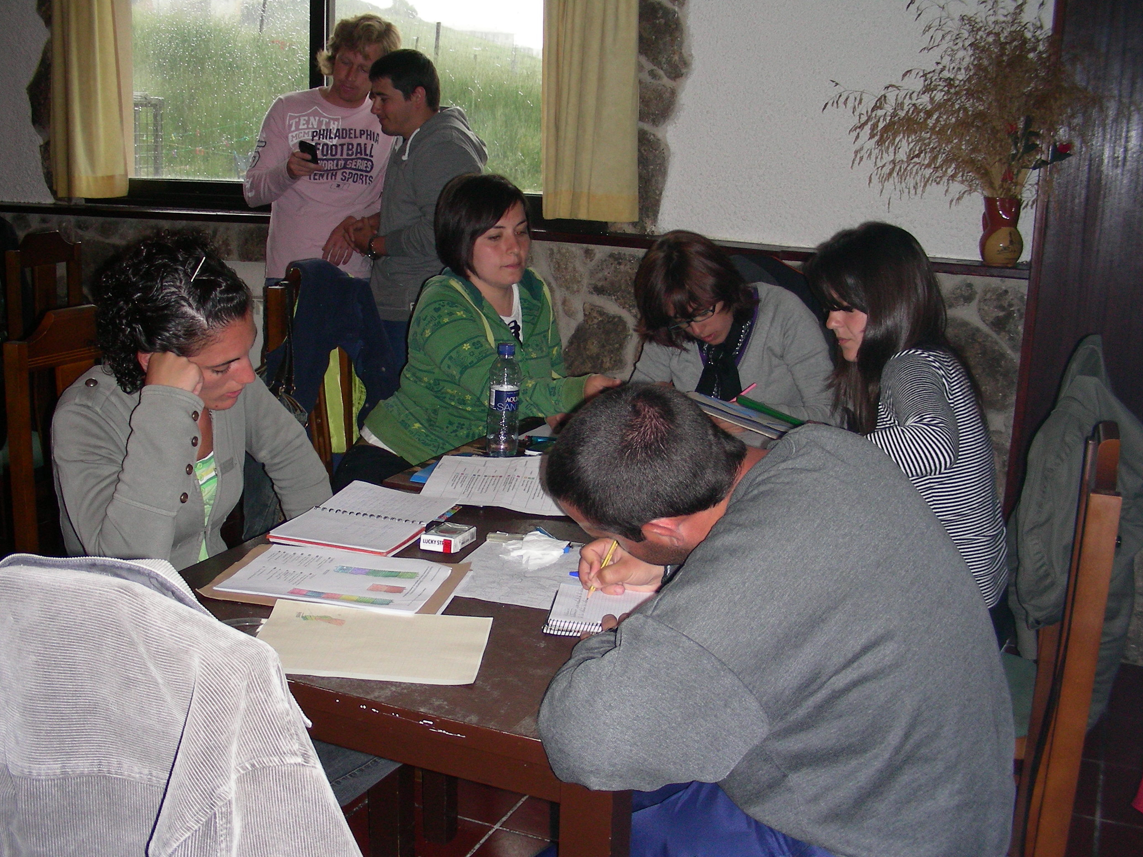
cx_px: 557
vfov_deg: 36.8
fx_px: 1288
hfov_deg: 47.9
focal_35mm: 39
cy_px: 437
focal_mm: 6.3
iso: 131
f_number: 3.5
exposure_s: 1/60.1
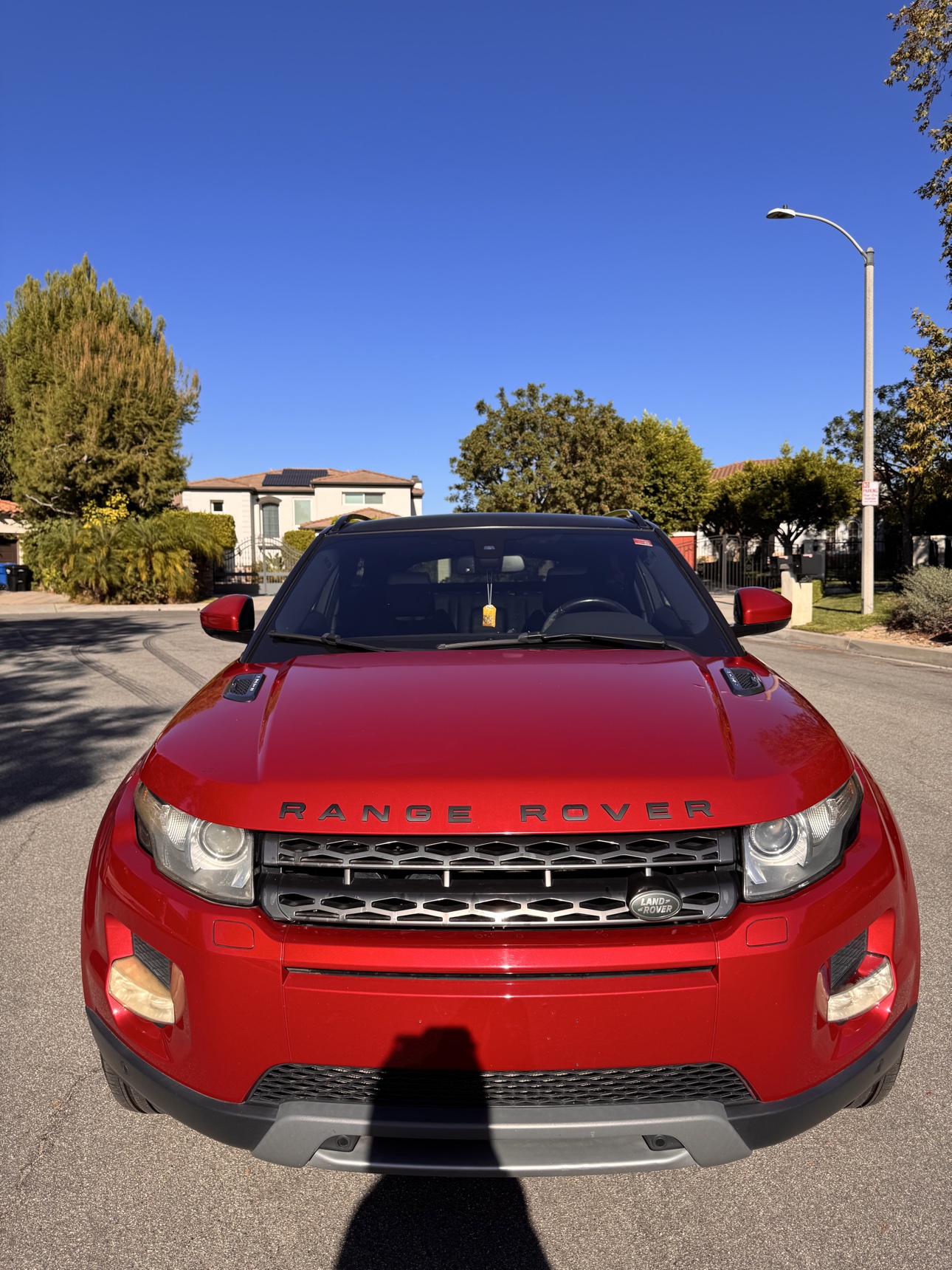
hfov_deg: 56.8
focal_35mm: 24
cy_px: 635
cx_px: 476
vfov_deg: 71.6
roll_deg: +0.2
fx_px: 880
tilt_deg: -4.5
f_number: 1.78
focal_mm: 6.76
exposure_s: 1/3096
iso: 80
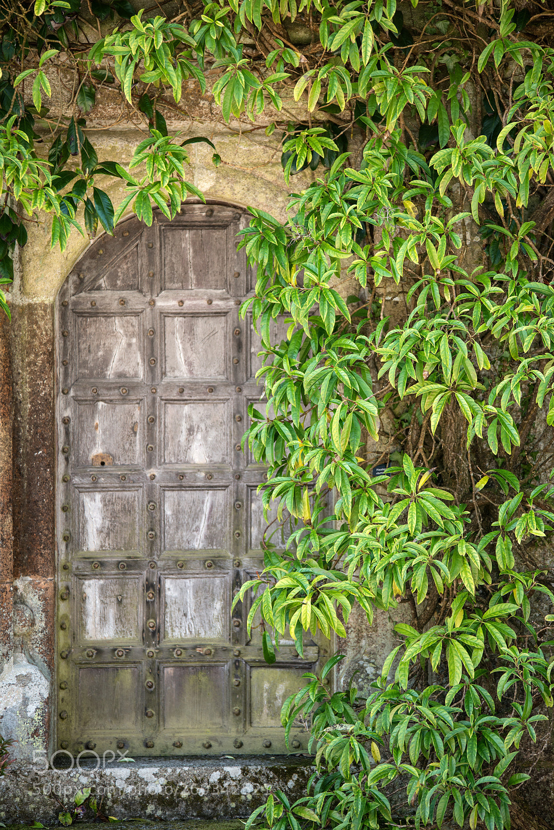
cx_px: 277
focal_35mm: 175
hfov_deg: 7.9
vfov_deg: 11.7
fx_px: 4036
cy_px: 415
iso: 500
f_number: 2.8
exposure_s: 1/500
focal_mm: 175
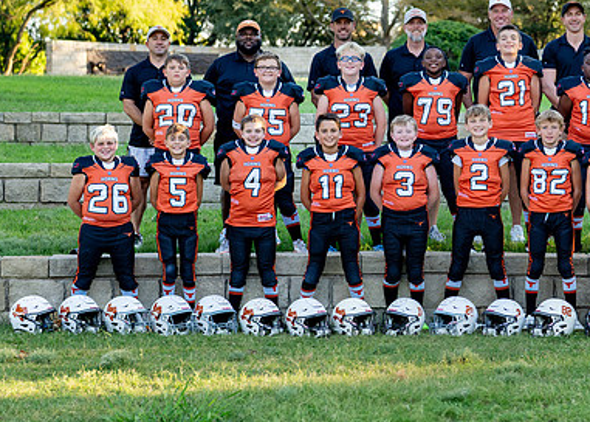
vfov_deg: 14.5
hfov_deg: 20.0
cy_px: 175
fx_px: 1659
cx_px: 430
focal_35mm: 99
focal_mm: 50
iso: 200
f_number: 2.2
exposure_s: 1/500
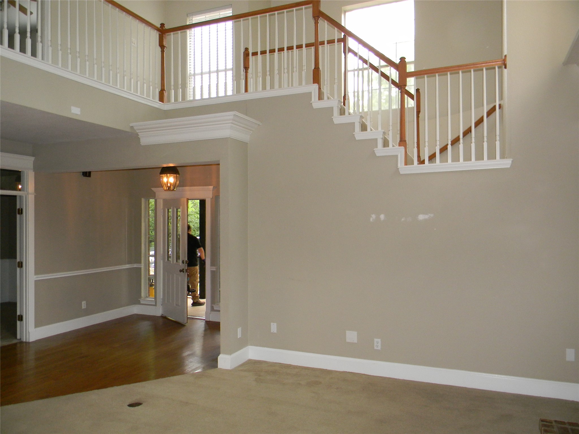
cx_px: 290
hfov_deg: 63.4
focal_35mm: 28
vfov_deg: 49.7
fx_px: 468
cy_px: 217
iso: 268
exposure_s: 1/26
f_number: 3.5
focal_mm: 5
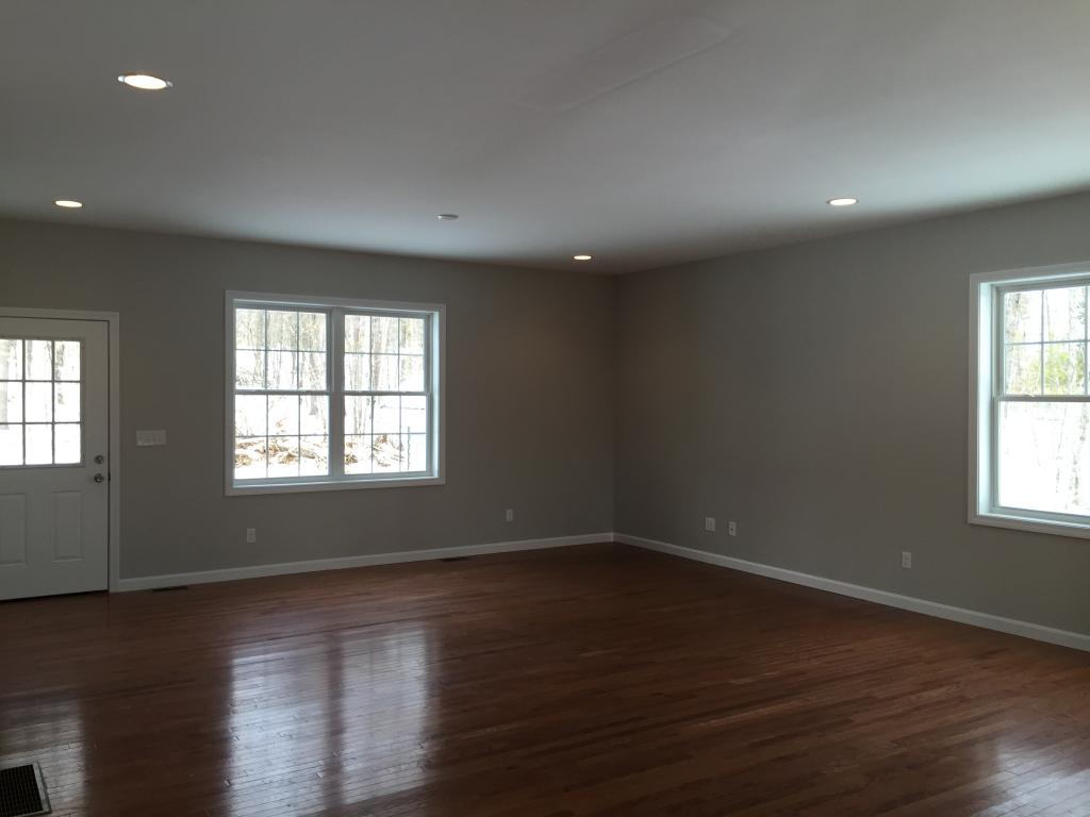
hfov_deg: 61.7
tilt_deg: -0.4
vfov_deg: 48.2
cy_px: 408
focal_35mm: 29
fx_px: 913
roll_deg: -0.3
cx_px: 545
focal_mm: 4.15
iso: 50
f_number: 2.2
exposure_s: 1/120
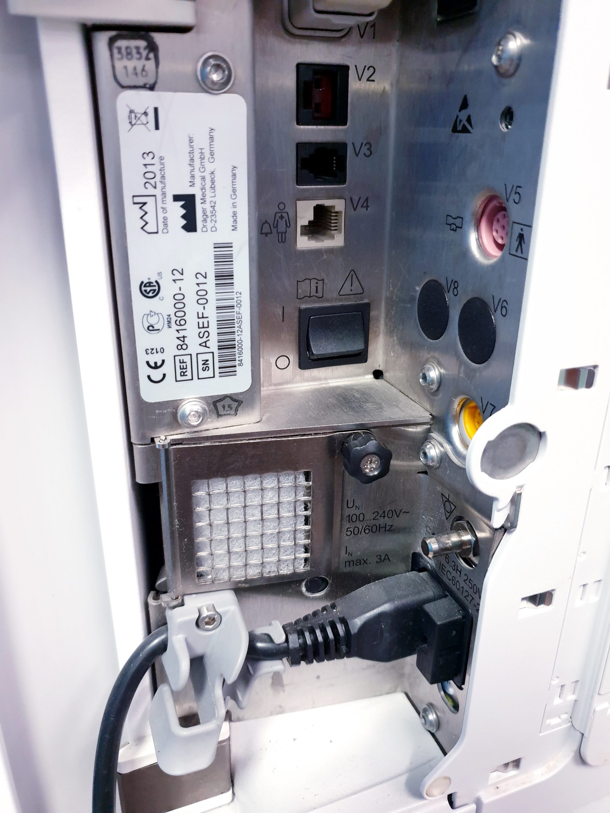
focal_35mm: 26
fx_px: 611
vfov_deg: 67.3
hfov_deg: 53.1
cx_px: 305
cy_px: 406
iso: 320
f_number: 1.5
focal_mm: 4.3
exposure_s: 1/33
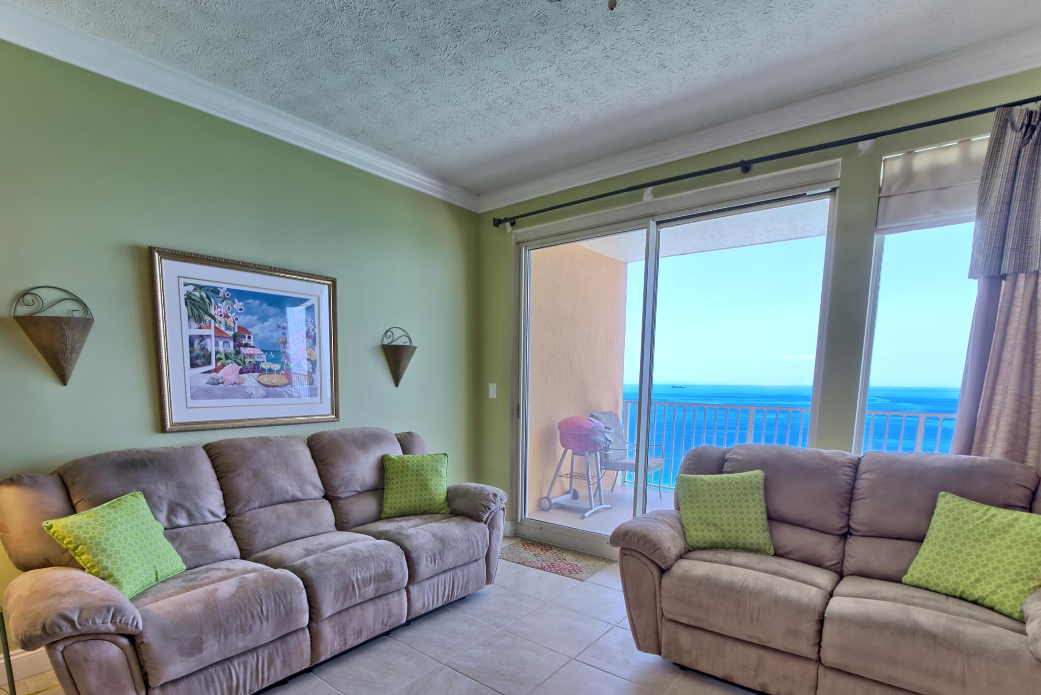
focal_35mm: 17
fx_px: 492
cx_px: 486
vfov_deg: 68.5
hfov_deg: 93.1
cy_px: 465
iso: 200
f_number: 19
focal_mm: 12
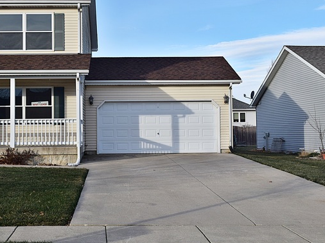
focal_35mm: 57
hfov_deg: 33.9
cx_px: 128
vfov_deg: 25.8
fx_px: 531
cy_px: 107
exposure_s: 1/320
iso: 200
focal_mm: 31
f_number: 9
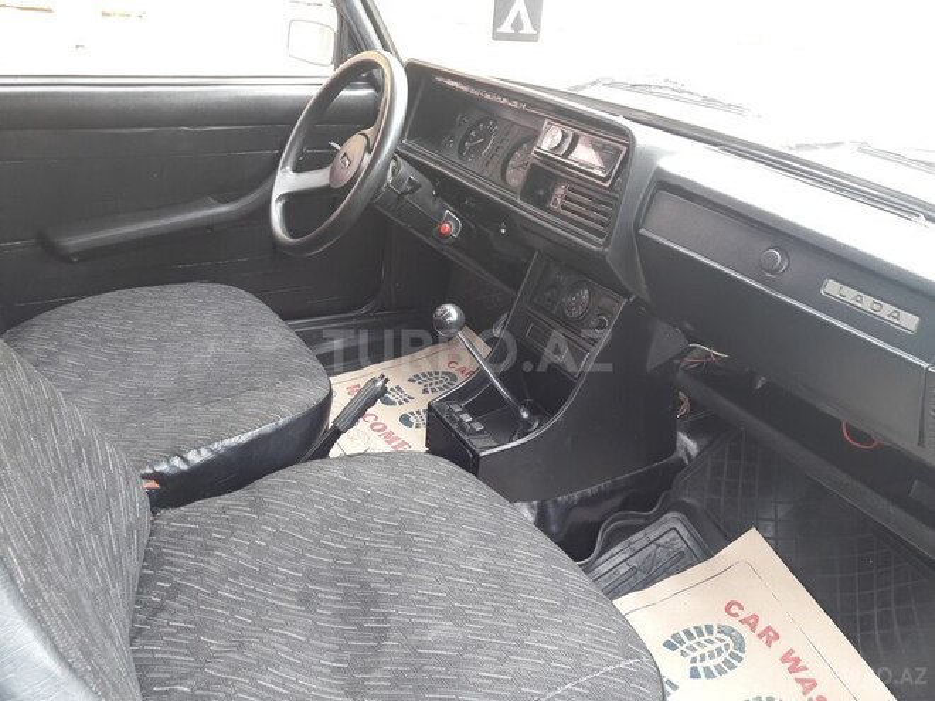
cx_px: 468
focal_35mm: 28
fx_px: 756
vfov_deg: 49.7
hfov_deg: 63.4
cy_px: 350
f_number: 1.9
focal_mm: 3.7
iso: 64
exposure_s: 1/33
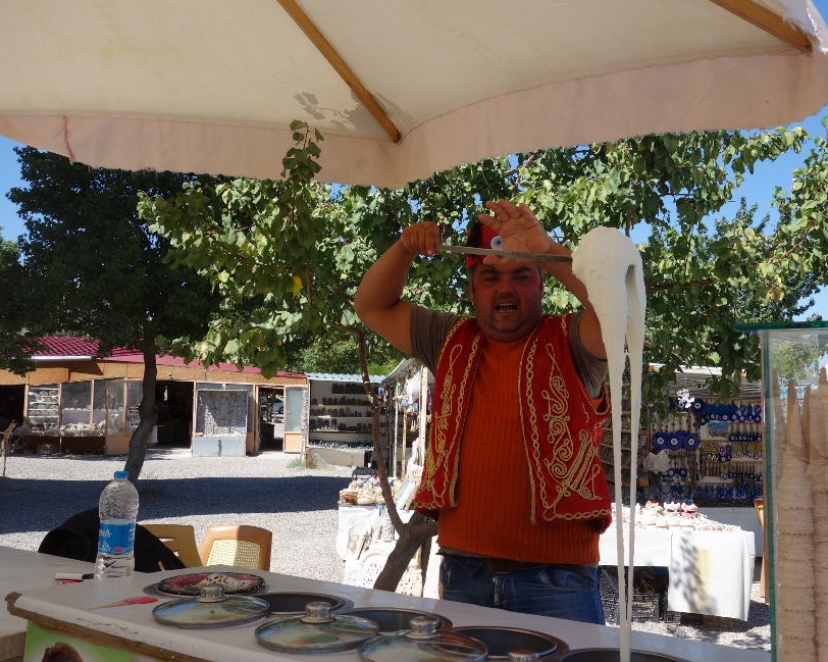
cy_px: 323
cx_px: 472
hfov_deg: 49.0
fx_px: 906
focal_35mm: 37
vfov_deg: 40.1
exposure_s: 1/400
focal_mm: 11.75
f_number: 5.6
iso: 125
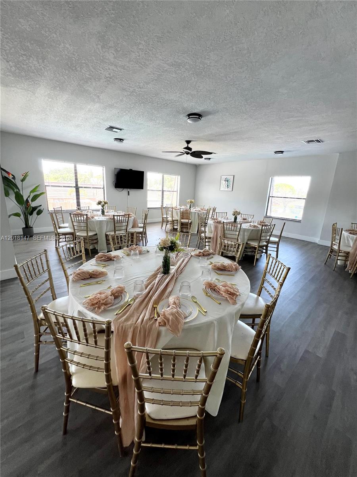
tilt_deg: -13.3
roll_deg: -3.2
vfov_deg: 106.2
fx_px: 179
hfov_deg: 89.9
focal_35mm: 13
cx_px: 178
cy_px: 238
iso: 100
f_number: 1.8
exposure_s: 1/99
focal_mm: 1.57
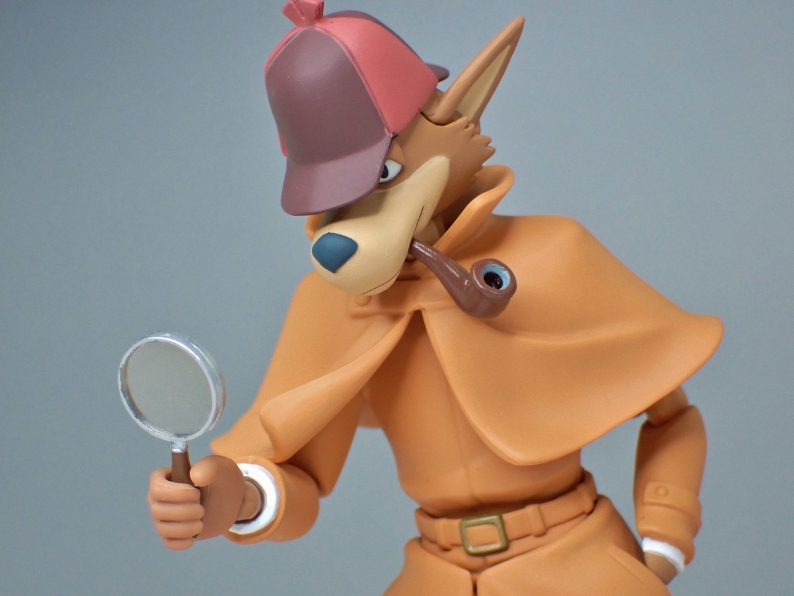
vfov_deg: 19.1
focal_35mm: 77
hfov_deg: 25.3
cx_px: 397
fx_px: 1766
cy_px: 298
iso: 1000
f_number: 4.1
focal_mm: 13.65
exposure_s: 1/80
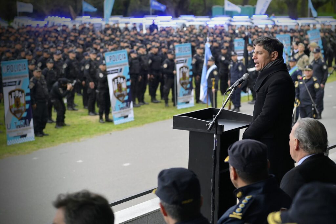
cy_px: 112
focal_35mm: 105
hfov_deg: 19.5
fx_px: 980
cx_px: 168
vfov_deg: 13.0
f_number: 3.5
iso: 500
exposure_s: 1/800
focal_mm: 70
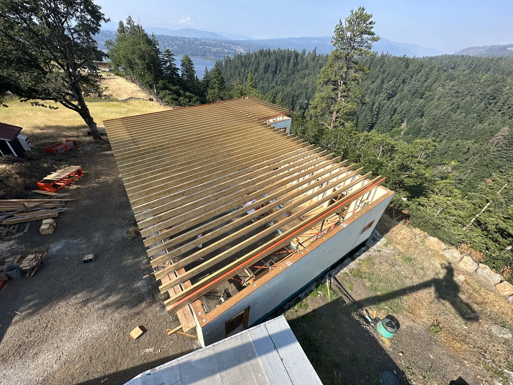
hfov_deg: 102.1
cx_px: 256
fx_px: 207
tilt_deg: -35.8
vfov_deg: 85.7
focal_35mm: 14
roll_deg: -5.5
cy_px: 192
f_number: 2.2
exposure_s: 1/1103
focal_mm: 2.22
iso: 50
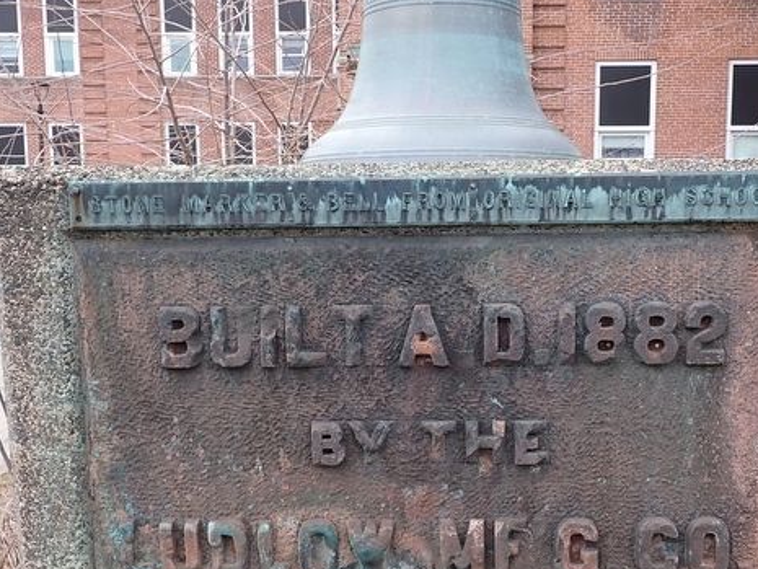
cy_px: 373
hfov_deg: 43.7
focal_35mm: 43
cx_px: 438
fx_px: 942
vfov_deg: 33.4
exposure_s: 1/320
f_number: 2.8
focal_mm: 4.5
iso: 100
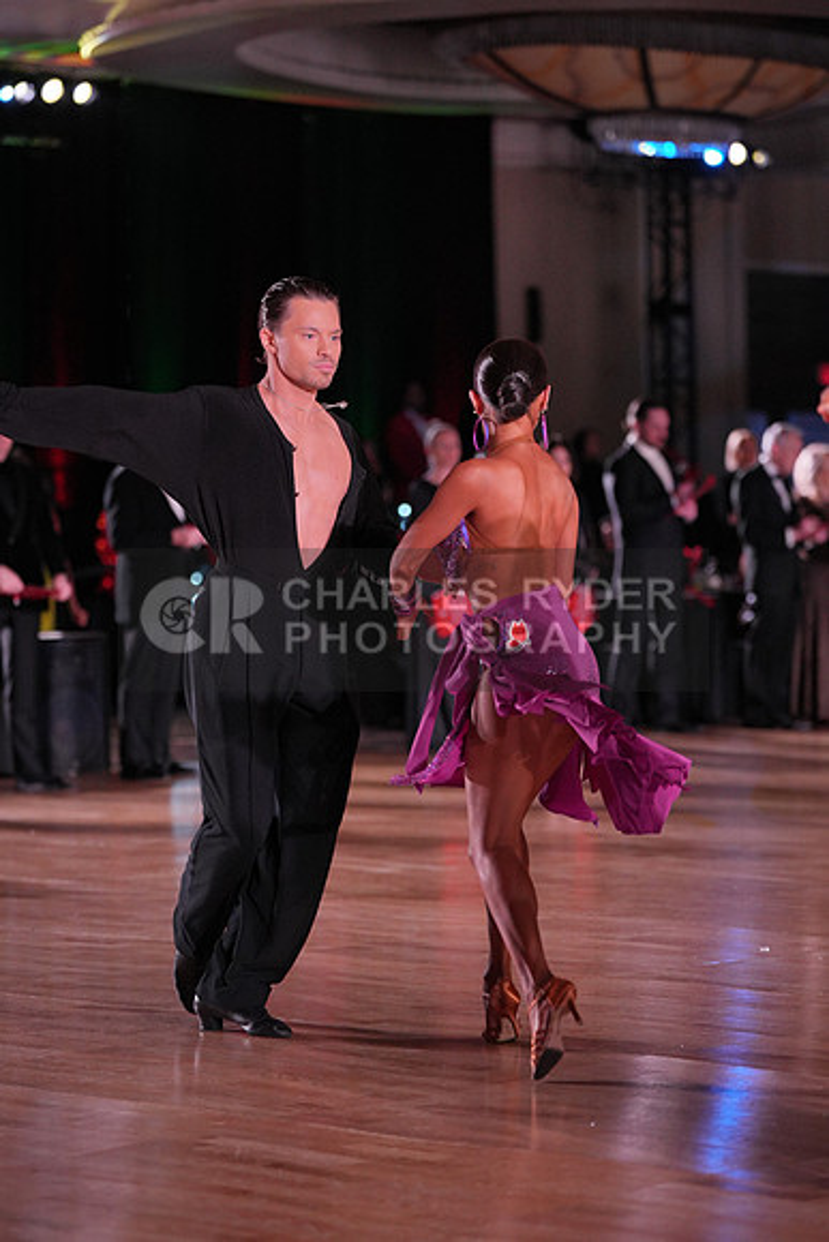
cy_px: 621
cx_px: 414
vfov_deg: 18.3
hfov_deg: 12.2
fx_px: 3866
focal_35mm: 112
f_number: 2.8
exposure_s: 1/800
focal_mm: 112
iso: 1600
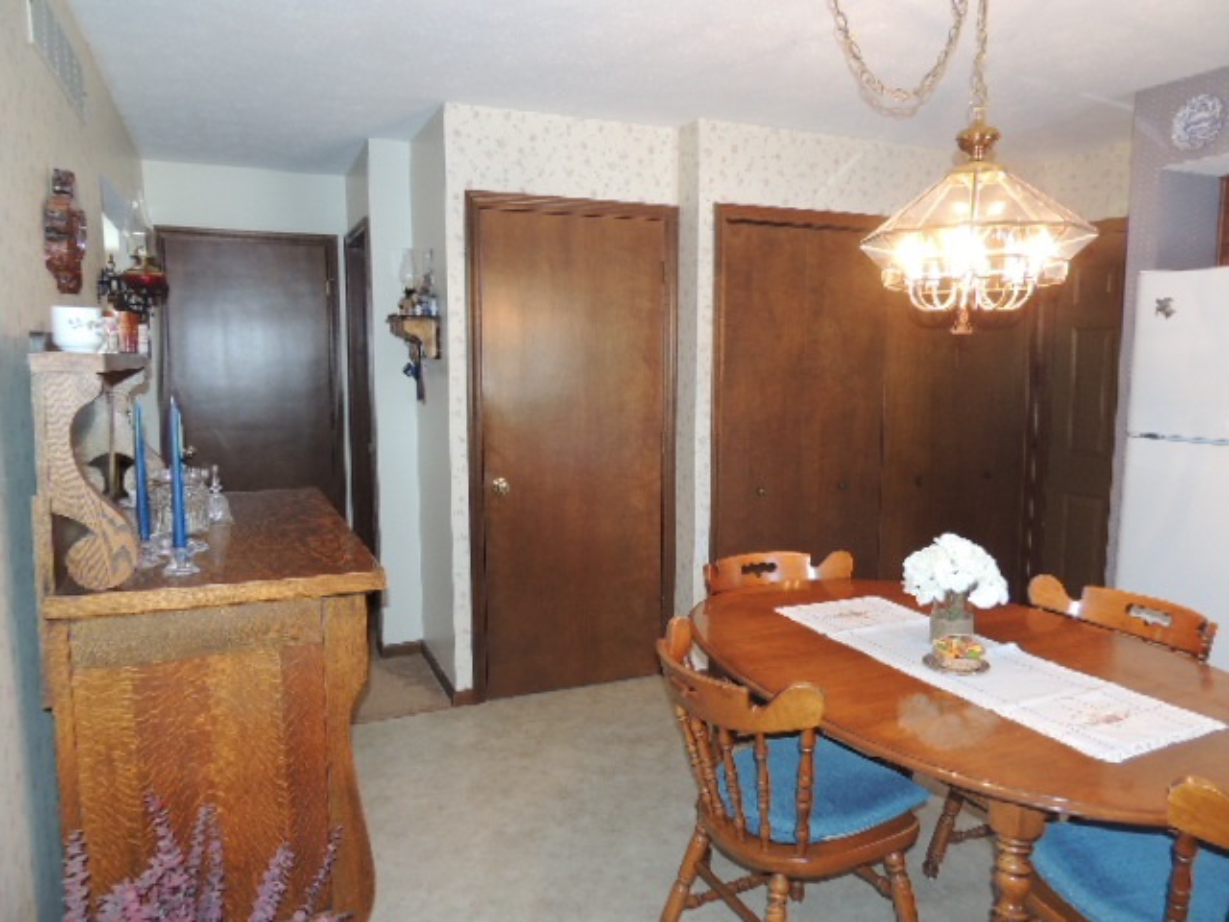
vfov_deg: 56.8
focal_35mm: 24
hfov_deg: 71.6
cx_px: 614
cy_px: 461
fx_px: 852
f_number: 3
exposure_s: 1/30
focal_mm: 4.3
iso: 200
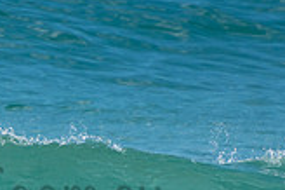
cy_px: 179
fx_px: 16814
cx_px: -23
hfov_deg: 1.0
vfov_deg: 0.6
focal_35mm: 2126
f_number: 5.6
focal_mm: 400
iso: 200
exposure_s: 1/1250
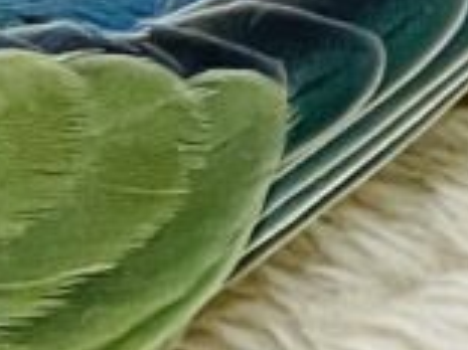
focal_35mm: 403
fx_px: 5444
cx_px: -595
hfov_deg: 4.8
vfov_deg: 3.7
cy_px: 118
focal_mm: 6
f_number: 2
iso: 160
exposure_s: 1/99
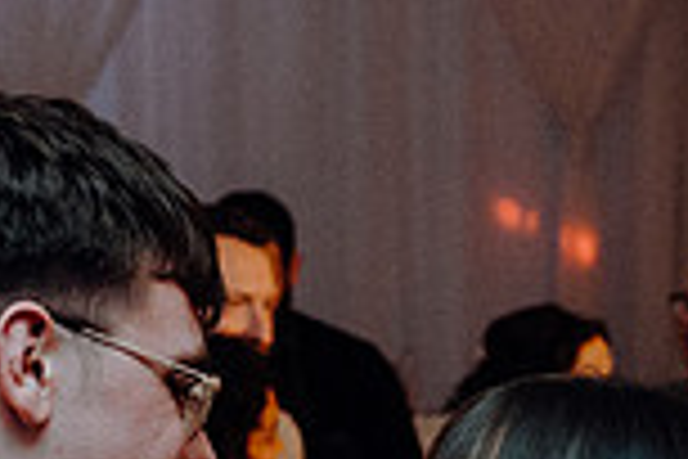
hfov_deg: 12.0
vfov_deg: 7.8
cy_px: 794
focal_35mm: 171
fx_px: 3268
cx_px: 148
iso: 2500
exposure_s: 1/200
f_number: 3.5
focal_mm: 30
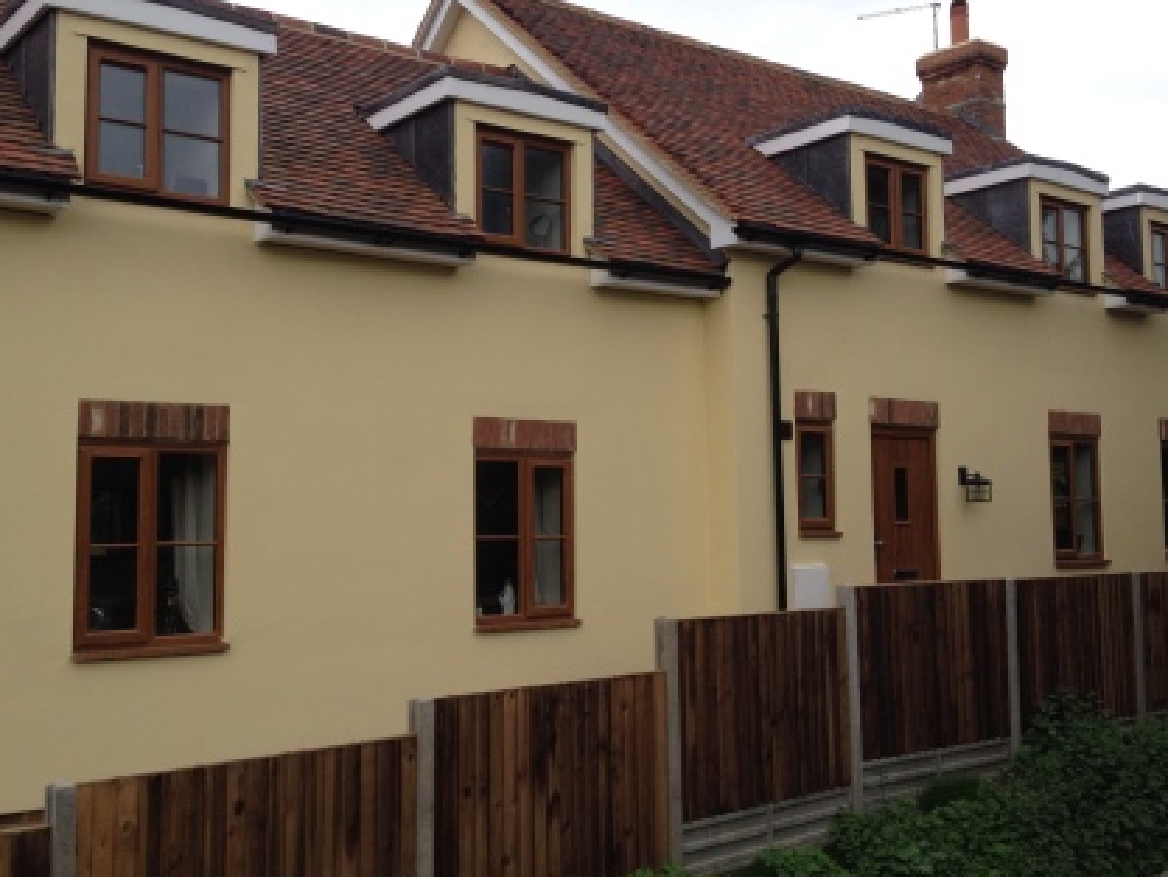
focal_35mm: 43
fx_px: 1451
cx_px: 532
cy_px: 395
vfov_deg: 33.6
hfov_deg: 43.8
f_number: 2.4
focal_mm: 4.28
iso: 50
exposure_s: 1/849
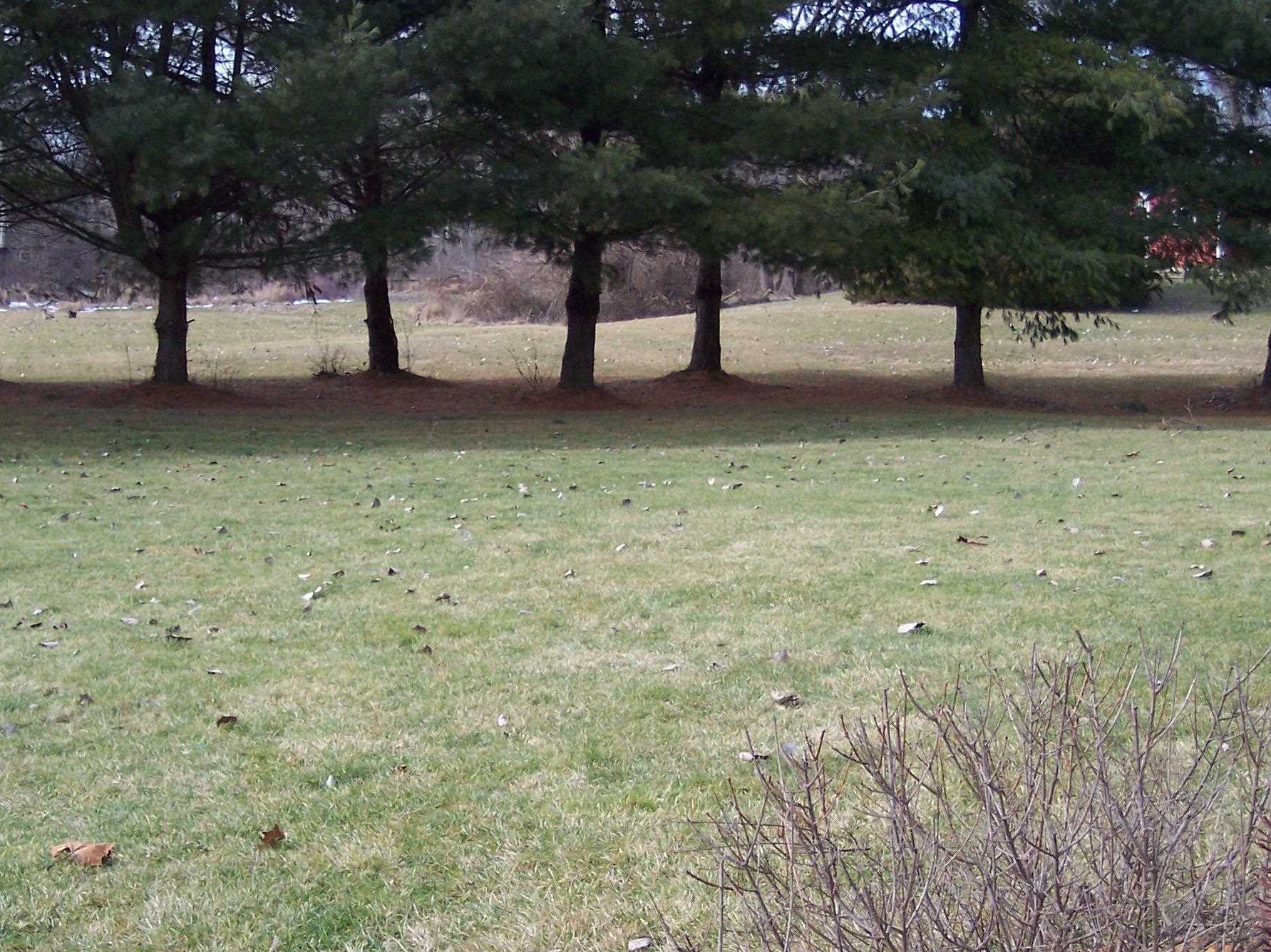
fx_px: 2018
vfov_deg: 26.5
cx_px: 640
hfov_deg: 35.0
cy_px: 479
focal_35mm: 55
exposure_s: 1/700
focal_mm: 8
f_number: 2.8
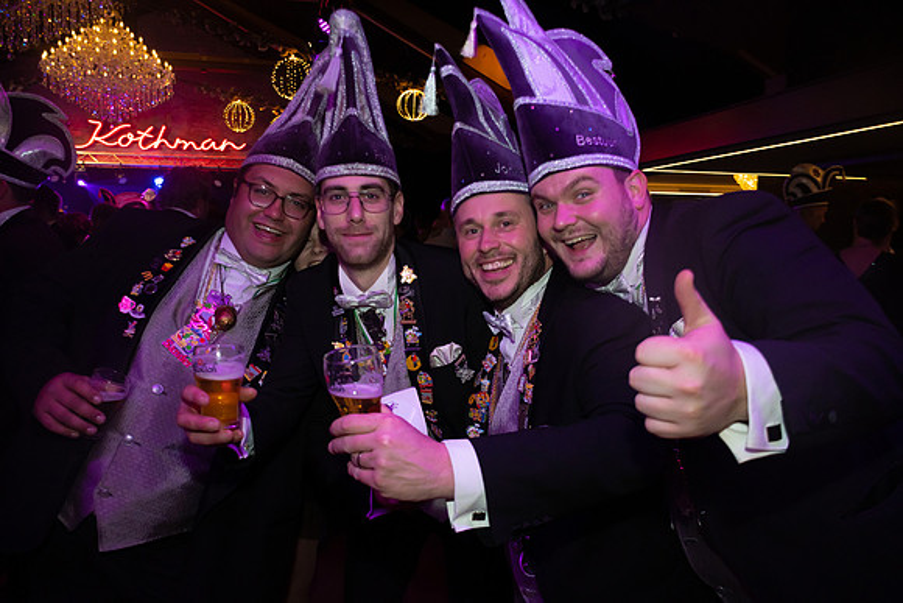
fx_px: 677
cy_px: 302
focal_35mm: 27
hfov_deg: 67.4
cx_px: 452
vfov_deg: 48.0
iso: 400
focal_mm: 18
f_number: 3.5
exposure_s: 1/80
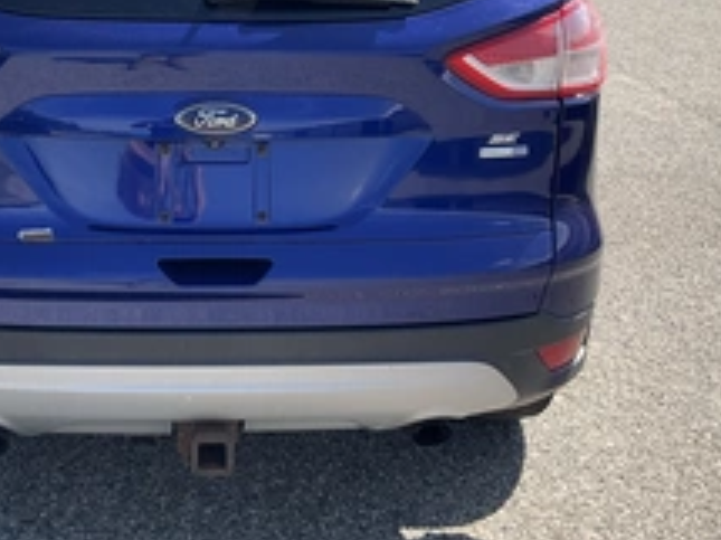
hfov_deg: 34.8
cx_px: 178
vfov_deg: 26.6
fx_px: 1124
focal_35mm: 54
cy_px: 117
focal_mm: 3
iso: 25
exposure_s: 1/1076
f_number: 1.8
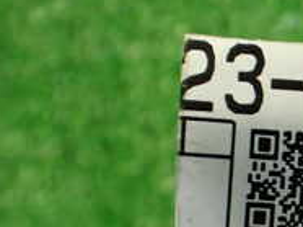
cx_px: 450
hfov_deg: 18.1
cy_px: 165
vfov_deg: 15.2
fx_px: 848
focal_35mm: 97
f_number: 2.3
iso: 640
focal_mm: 5.4
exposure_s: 1/125
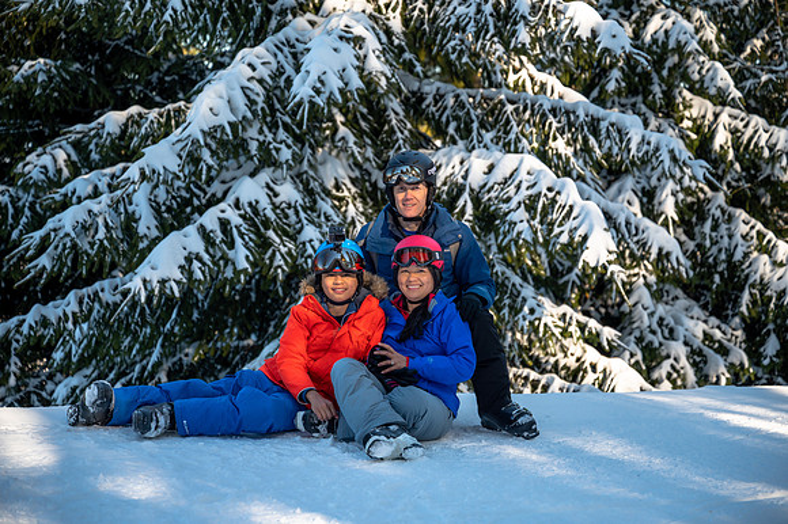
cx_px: 394
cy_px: 262
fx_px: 1531
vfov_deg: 19.4
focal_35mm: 70
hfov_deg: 28.9
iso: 100
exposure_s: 1/320
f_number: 2.8
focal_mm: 70
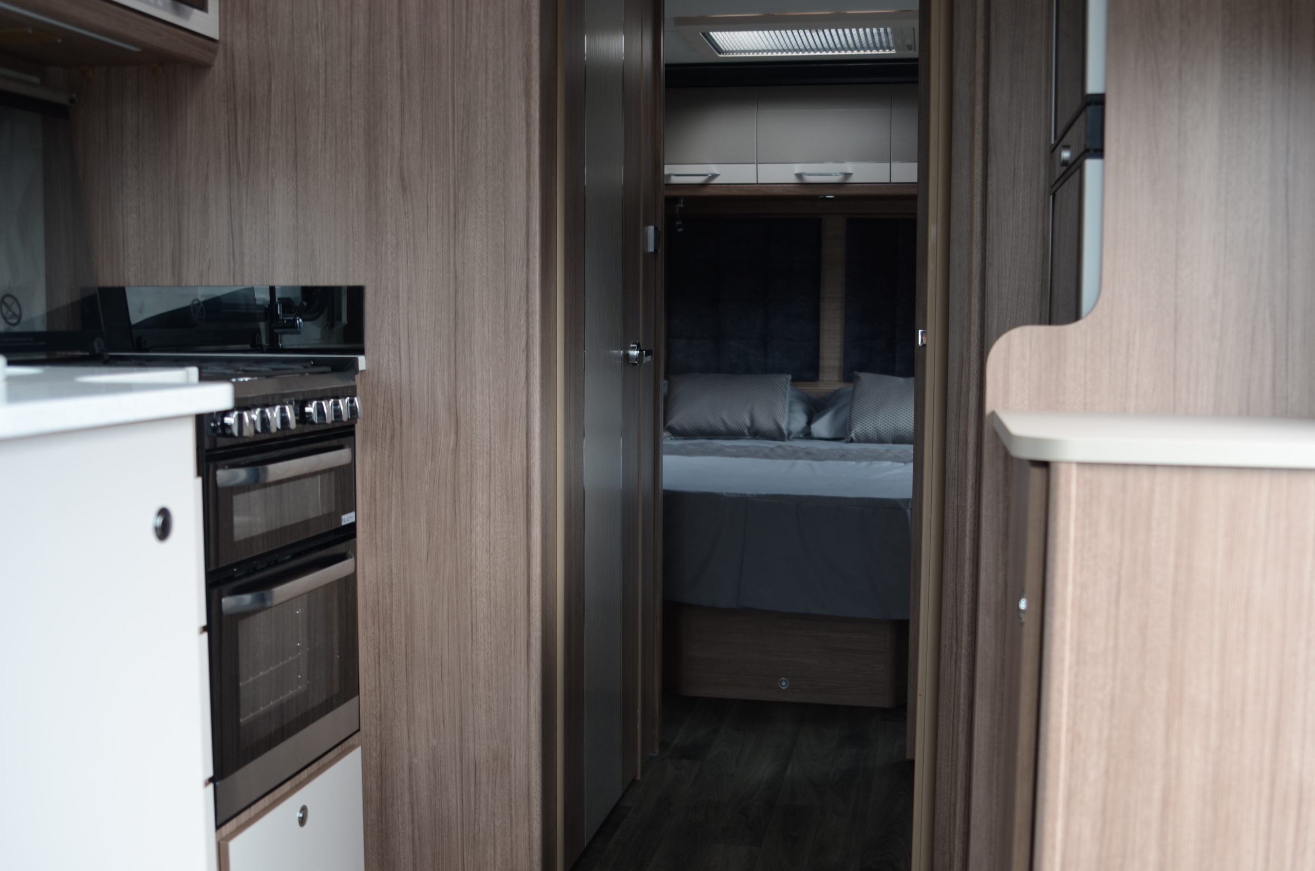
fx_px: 1312
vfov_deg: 36.7
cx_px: 658
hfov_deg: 53.2
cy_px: 436
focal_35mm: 36
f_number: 3.2
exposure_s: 1/40
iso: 100
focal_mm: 24
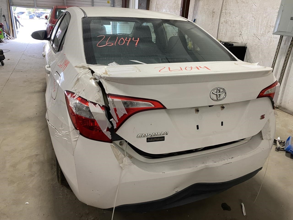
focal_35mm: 26
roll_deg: -3.2
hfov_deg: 67.3
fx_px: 220
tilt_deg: -24.6
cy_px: 110
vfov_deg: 53.1
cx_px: 146
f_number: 1.8
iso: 160
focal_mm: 4.25
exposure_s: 1/60
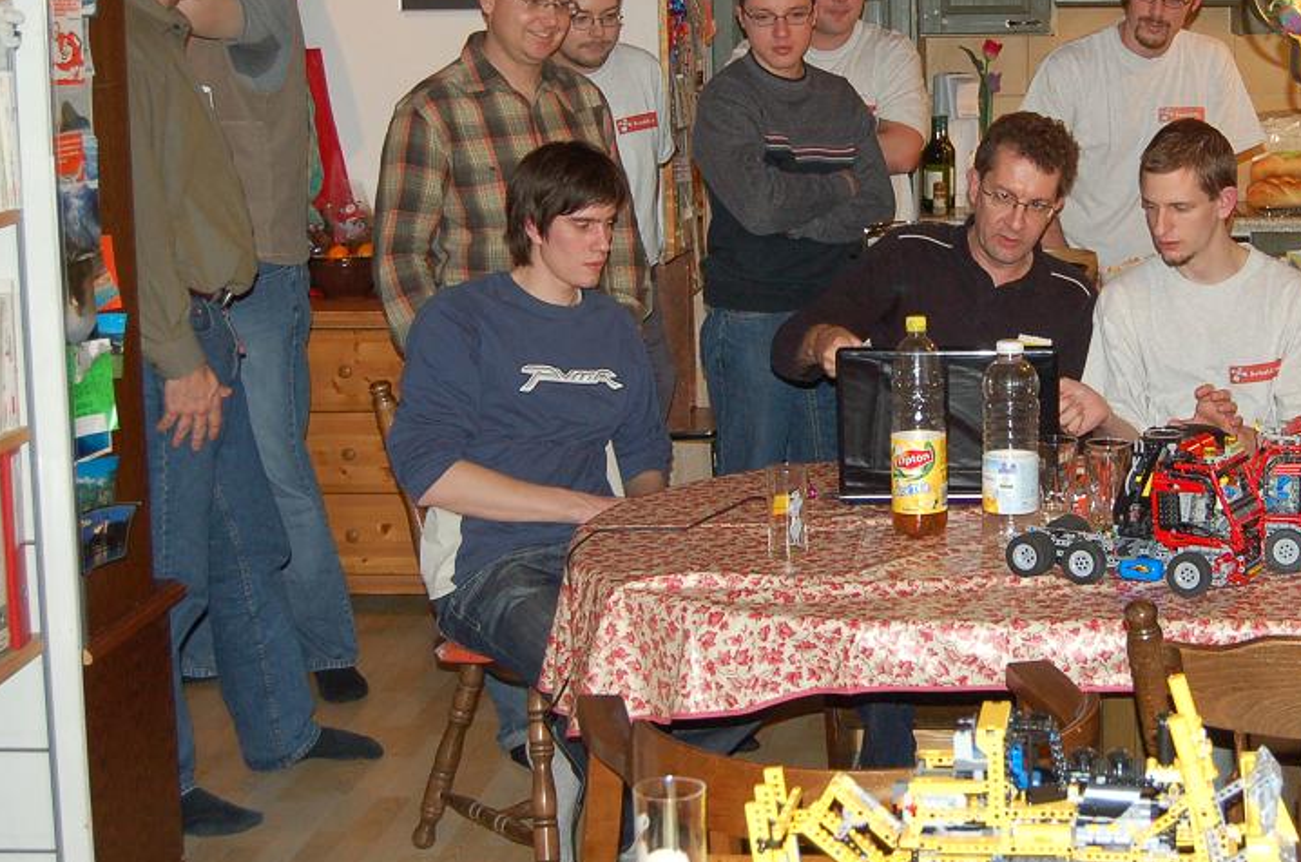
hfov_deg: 30.2
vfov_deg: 20.5
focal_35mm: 66
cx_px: 926
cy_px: 277
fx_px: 2381
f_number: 4.2
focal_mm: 28
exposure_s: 1/60
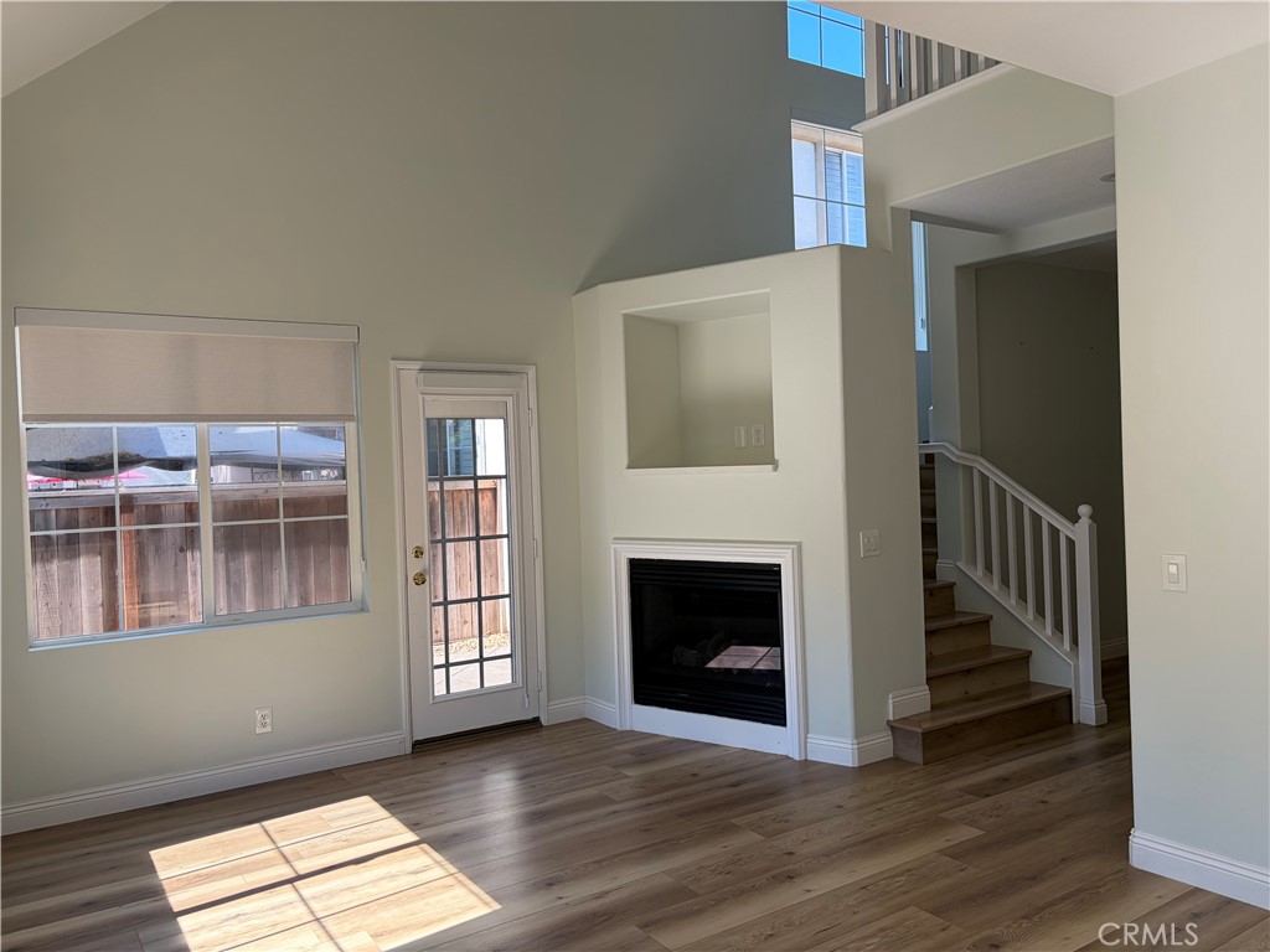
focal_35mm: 26
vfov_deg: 53.1
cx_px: 635
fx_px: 954
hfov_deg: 67.3
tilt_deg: +0.1
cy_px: 476
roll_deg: +1.2
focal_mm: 5.96
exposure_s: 1/295
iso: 50
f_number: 1.6
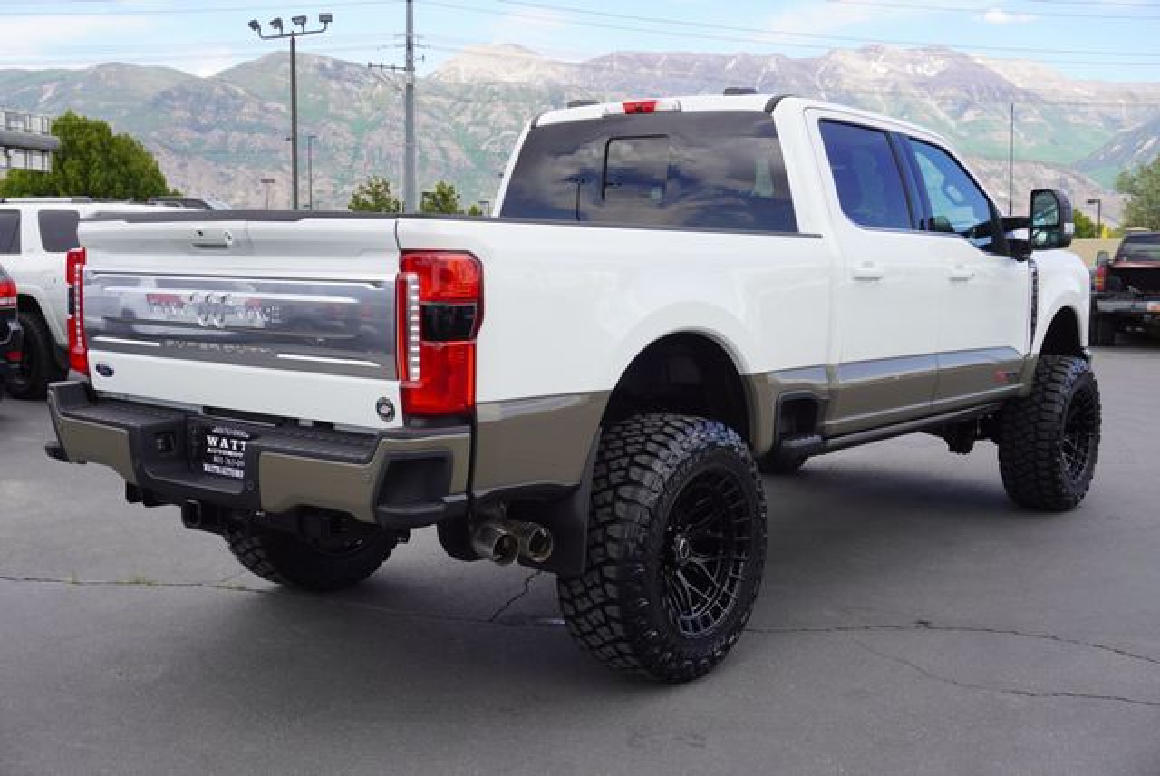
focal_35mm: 39
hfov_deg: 49.5
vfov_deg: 34.3
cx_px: 580
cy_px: 388
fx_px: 1258
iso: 100
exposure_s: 1/100
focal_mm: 26
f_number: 8
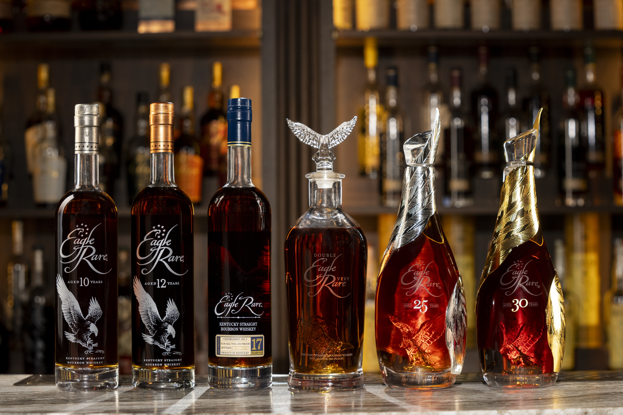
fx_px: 1211
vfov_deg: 19.5
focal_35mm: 70
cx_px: 312
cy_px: 208
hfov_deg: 28.8
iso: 1600
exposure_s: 1/125
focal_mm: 70
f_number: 5
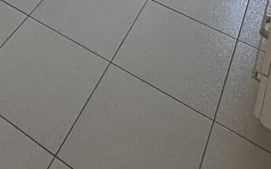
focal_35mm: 61
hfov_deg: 32.8
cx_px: 64
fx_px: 451
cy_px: -238
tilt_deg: -14.4
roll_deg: -3.1
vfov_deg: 14.3
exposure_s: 1/99
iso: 200
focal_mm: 2.22
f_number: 2.2
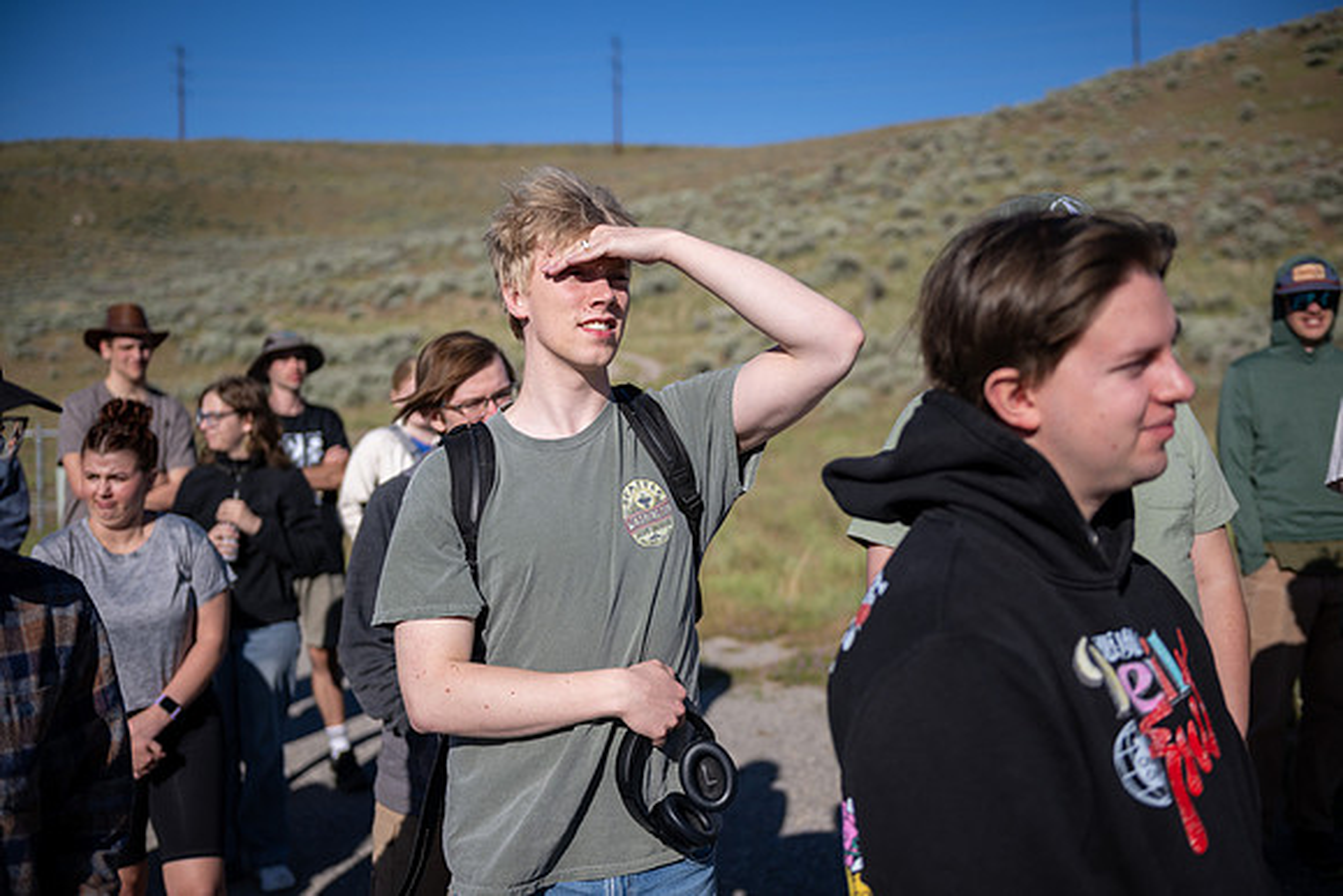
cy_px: 448
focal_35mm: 42
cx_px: 672
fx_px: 1567
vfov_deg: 31.9
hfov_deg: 46.4
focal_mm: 42
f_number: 2.8
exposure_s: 1/4000
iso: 100
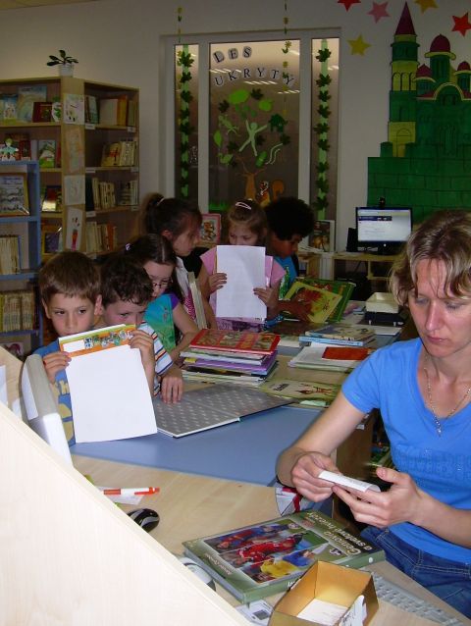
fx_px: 688
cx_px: 236
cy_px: 313
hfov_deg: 37.8
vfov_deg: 48.9
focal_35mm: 38
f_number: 2.8
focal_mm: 6.3
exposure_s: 1/60
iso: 50
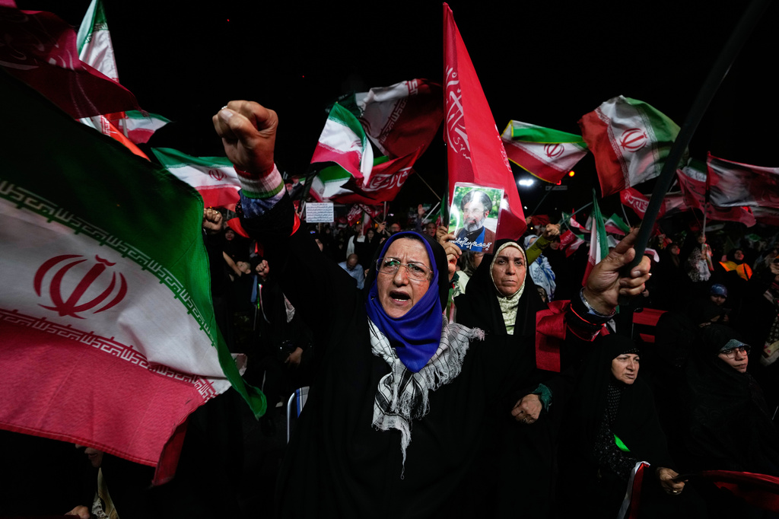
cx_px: 390
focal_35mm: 16
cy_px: 260
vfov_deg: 73.7
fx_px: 346
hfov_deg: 96.8
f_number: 4
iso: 2000
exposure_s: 1/500
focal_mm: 16
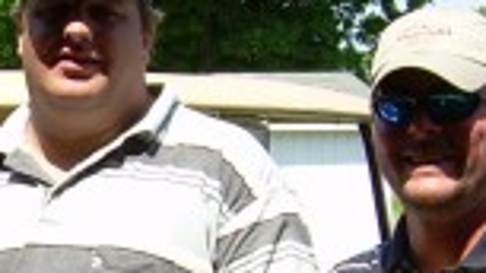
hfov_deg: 12.2
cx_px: -64
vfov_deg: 6.9
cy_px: 371
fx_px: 2229
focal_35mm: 173
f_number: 2.8
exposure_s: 1/546
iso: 50
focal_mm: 6.3
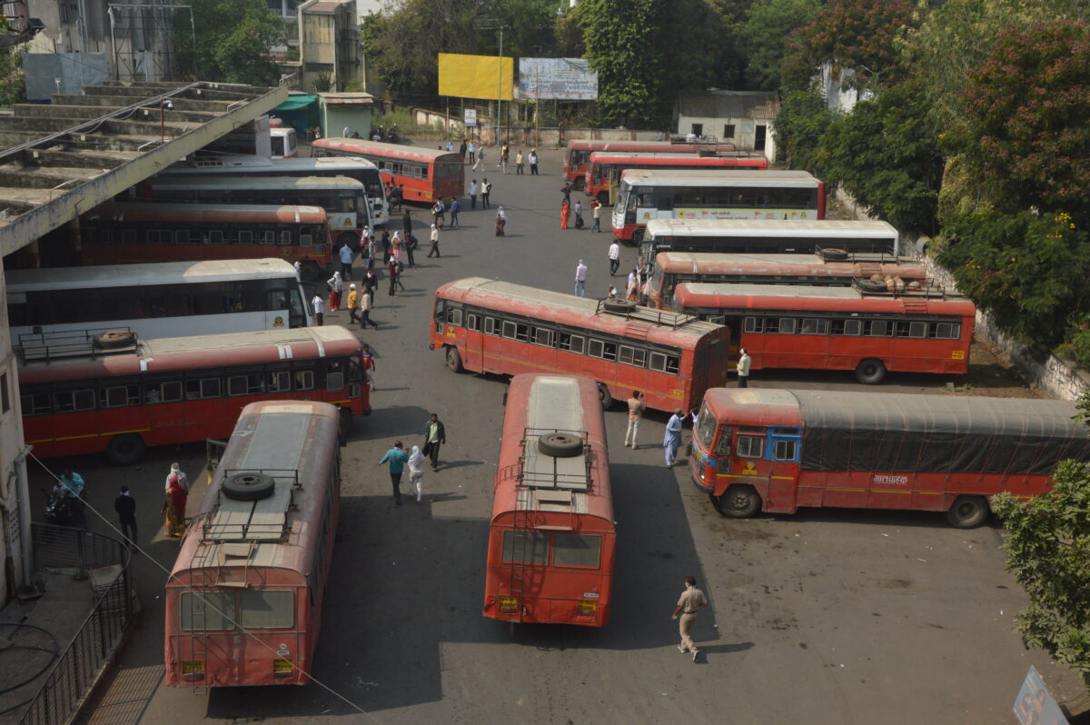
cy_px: 362
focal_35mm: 42
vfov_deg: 31.8
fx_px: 1271
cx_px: 545
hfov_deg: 46.4
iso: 200
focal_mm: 28
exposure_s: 1/320
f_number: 13
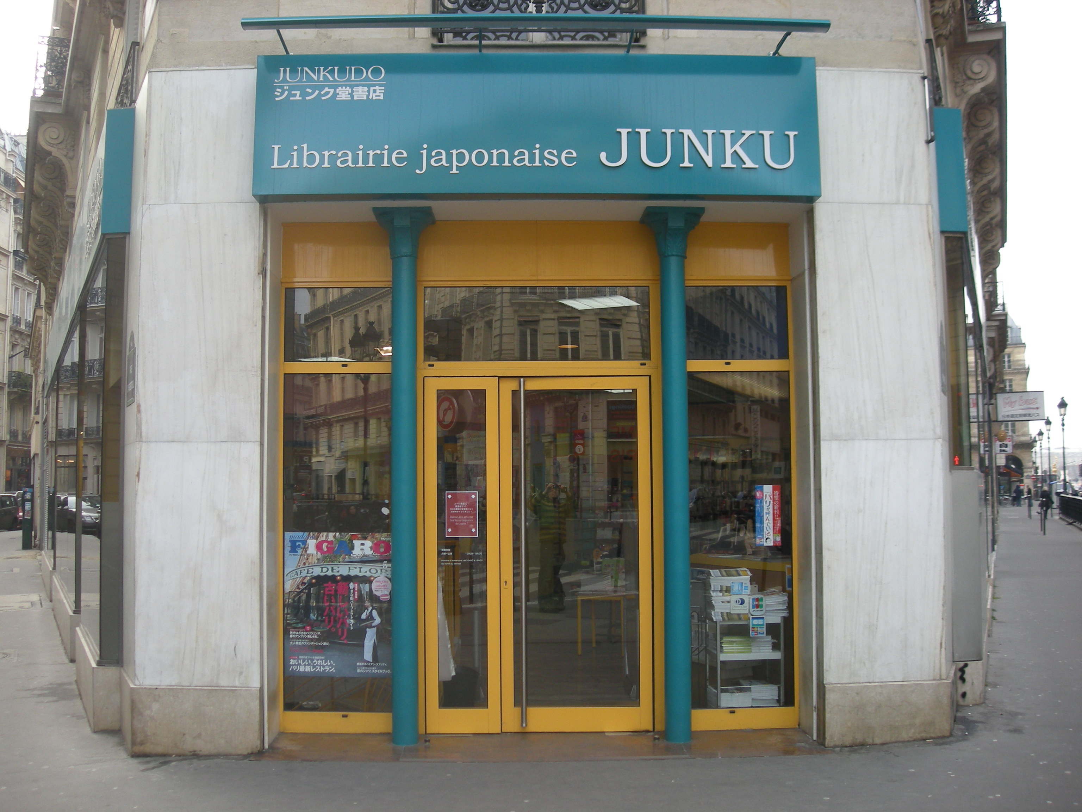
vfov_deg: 40.7
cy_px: 406
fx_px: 1094
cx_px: 541
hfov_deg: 52.6
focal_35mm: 35
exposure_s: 1/110
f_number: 2.8
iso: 50
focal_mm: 5.7
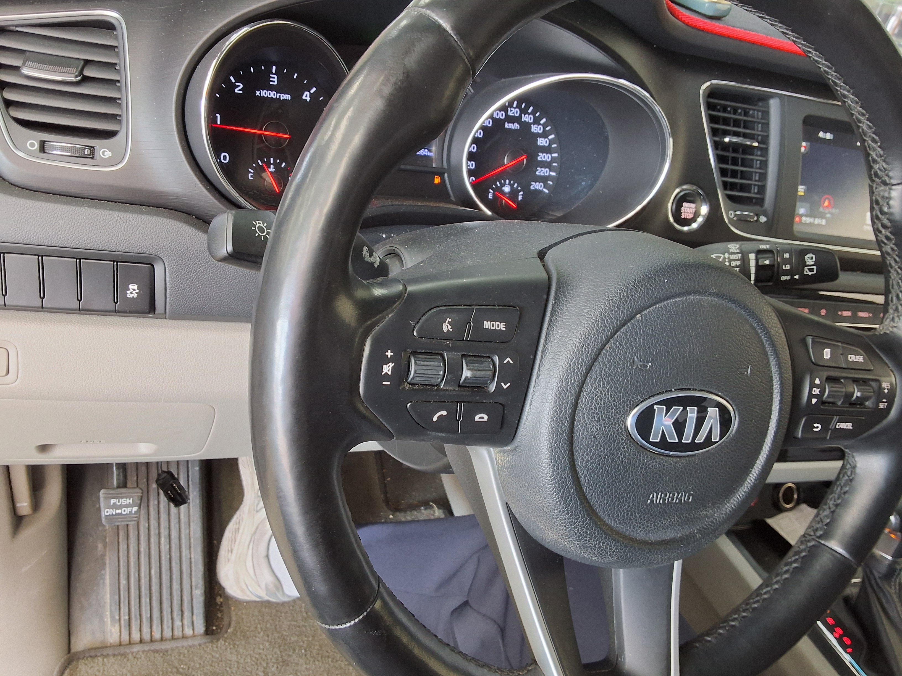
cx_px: 451
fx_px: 730
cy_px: 338
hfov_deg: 63.4
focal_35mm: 28
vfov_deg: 49.7
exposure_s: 1/40
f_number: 1.9
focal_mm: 2.91
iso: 125
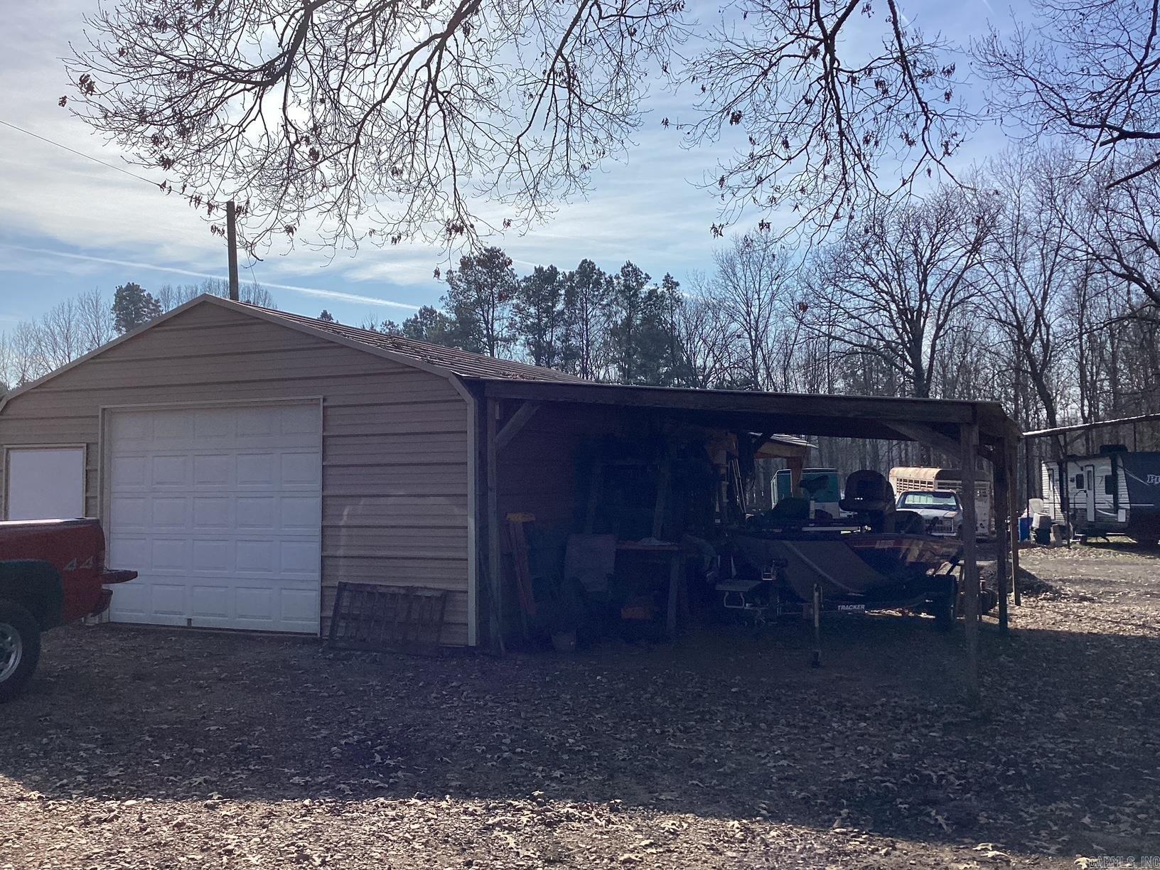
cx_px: 580
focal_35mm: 31
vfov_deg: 45.4
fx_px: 1039
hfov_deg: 58.4
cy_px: 435
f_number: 2.4
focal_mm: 3.3
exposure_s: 1/3268
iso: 25
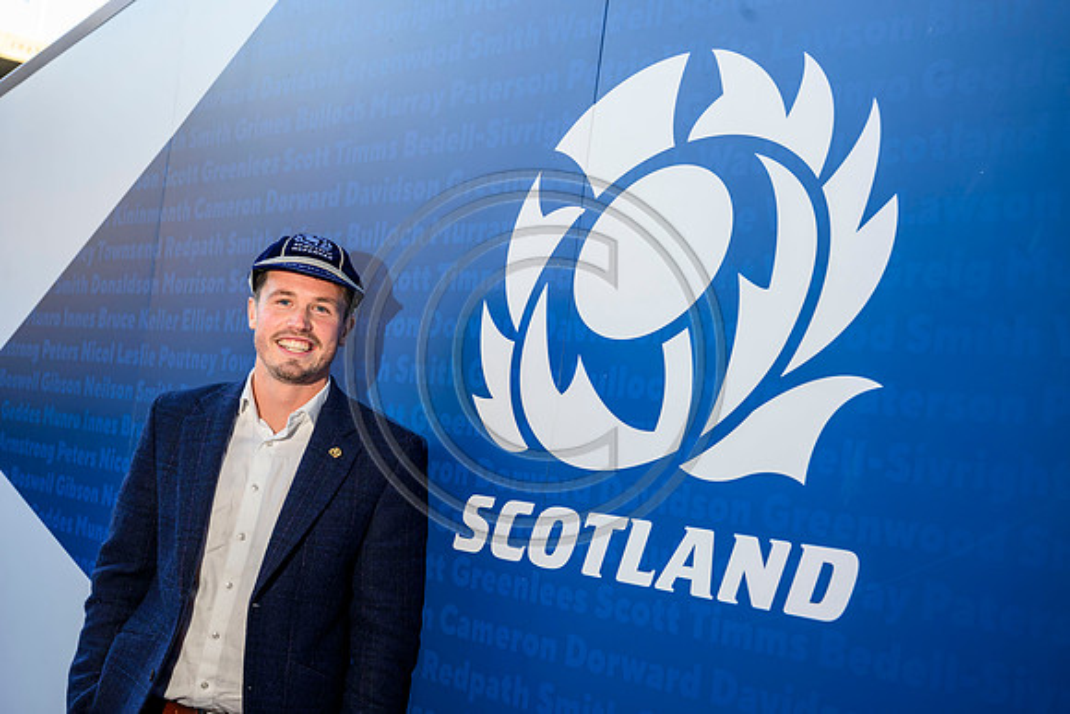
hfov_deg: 36.9
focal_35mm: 54
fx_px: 1605
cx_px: 535
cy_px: 357
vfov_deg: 25.1
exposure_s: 1/160
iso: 500
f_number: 5.6
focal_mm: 54
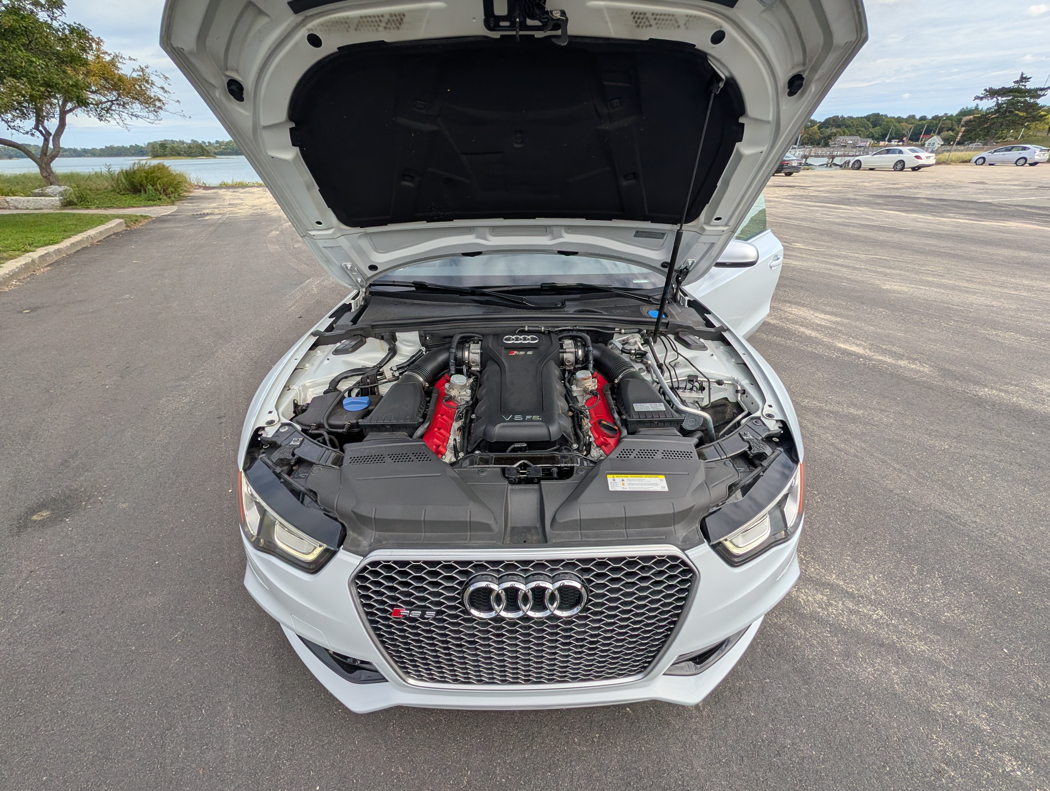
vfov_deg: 94.6
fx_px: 365
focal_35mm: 12
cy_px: 396
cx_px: 525
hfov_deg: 110.5
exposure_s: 1/3906
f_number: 1.7
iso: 69
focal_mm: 2.02
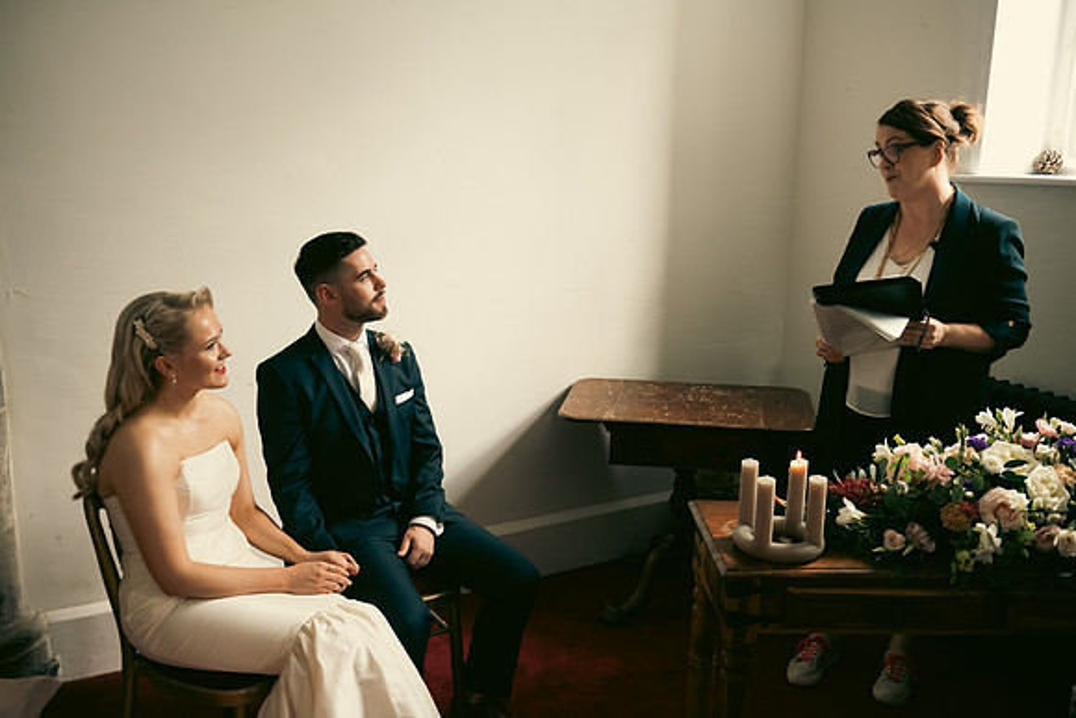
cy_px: 359
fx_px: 1016
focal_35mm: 34
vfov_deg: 38.9
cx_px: 538
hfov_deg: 55.8
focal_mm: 34
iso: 800
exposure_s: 1/160
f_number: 3.5
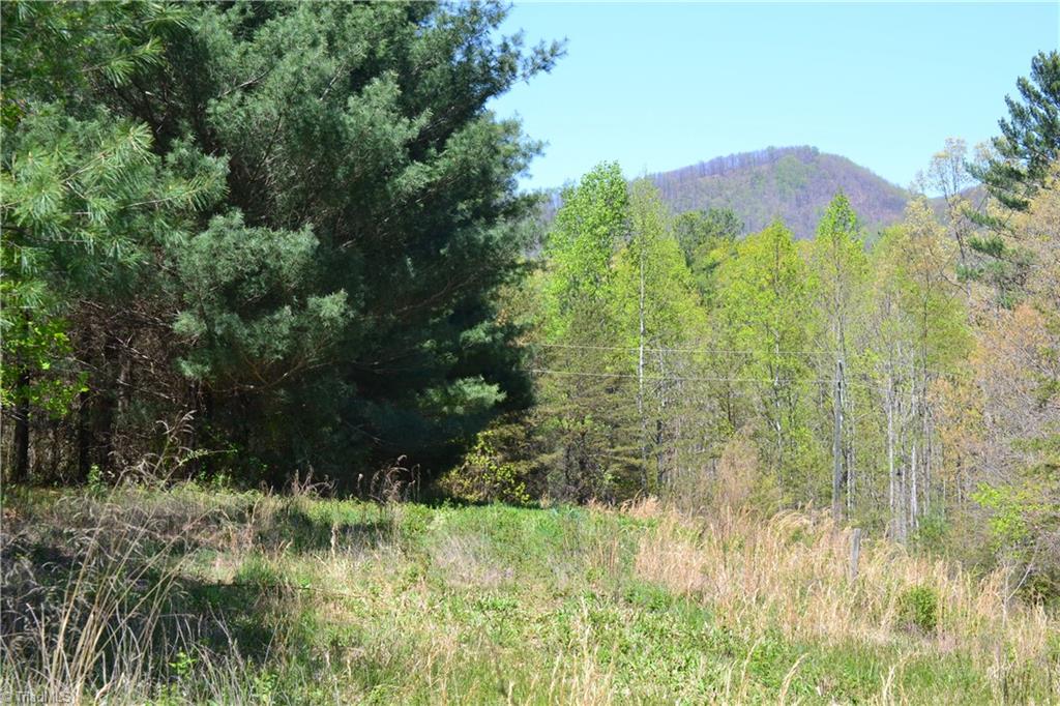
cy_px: 353
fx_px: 2428
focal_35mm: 82
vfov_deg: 16.5
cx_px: 530
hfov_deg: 24.6
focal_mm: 55
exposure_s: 1/250
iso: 400
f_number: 10
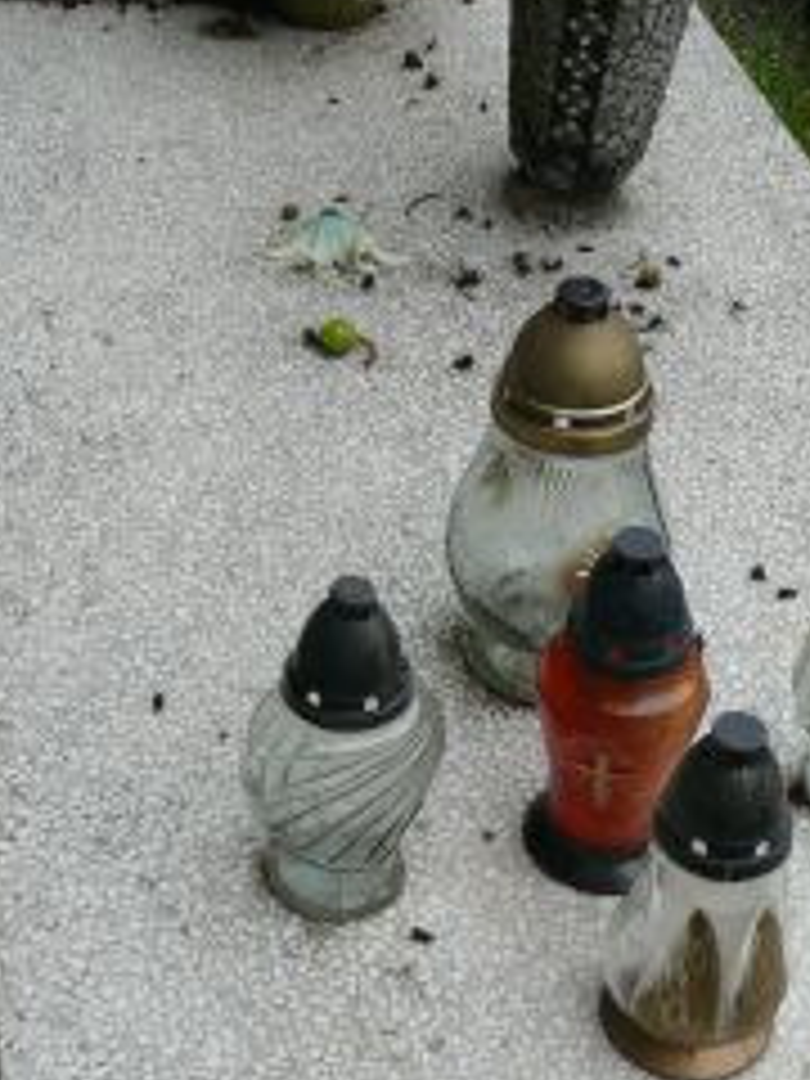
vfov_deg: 27.4
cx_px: 486
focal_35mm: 70
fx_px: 2184
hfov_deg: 21.0
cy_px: 261
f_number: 4
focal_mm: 7.4
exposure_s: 1/125
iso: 100
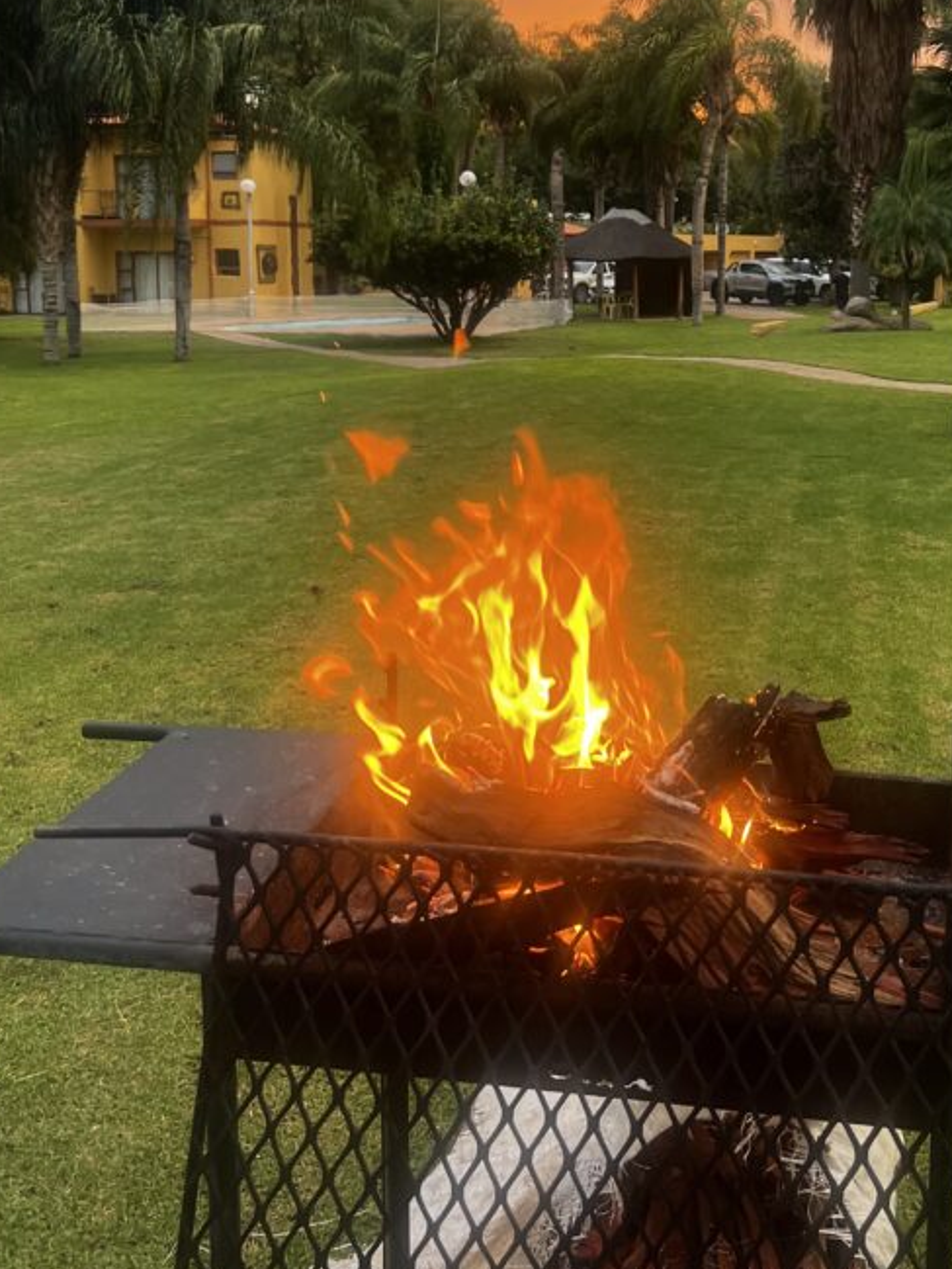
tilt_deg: -3.9
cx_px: 631
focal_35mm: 41
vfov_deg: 44.7
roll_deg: +0.9
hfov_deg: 34.8
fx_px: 1503
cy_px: 375
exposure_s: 1/121
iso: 125
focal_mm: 5.7
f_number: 1.5
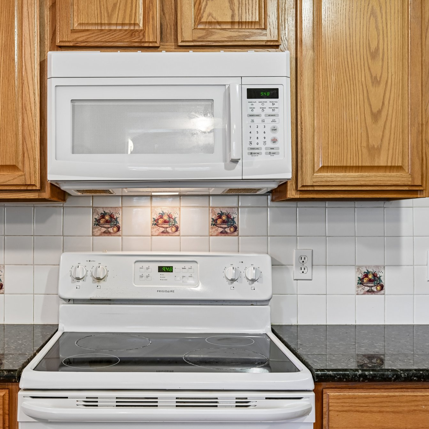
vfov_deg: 42.8
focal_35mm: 39
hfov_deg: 42.5
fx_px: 547
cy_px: 218
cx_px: 163
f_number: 8
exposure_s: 1/13
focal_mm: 30
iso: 400
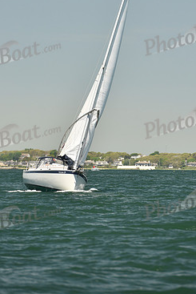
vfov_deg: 6.5
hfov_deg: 4.4
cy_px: 88
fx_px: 2578
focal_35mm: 316
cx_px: 103
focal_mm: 200
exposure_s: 1/800
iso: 250
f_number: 5
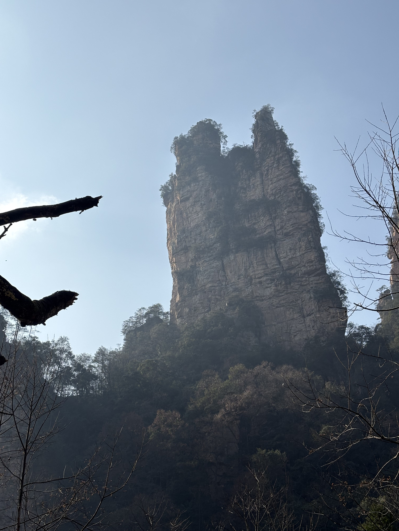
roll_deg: -2.3
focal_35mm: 52
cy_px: 266
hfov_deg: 28.0
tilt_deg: +34.5
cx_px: 200
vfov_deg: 36.8
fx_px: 799
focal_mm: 5.96
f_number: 1.6
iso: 32
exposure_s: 1/4630
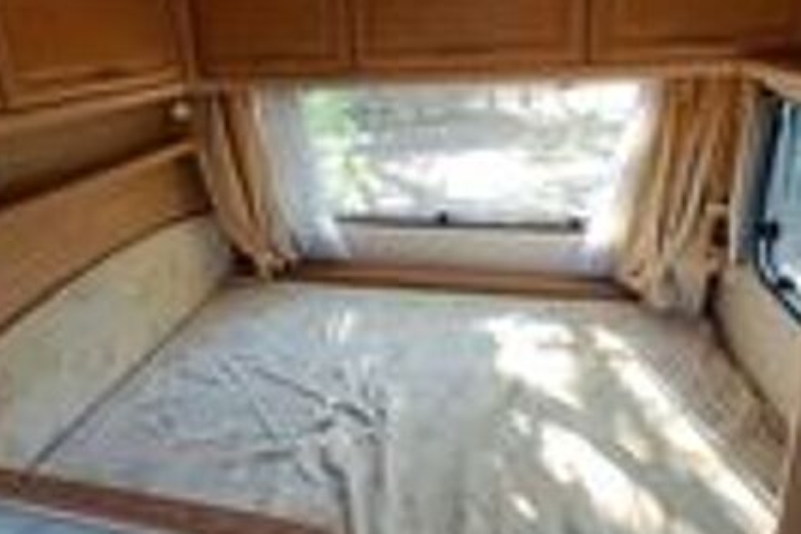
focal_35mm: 25
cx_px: 369
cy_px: 181
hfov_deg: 71.4
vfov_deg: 50.4
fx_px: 556
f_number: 2.2
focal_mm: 1.64
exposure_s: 1/50
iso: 100
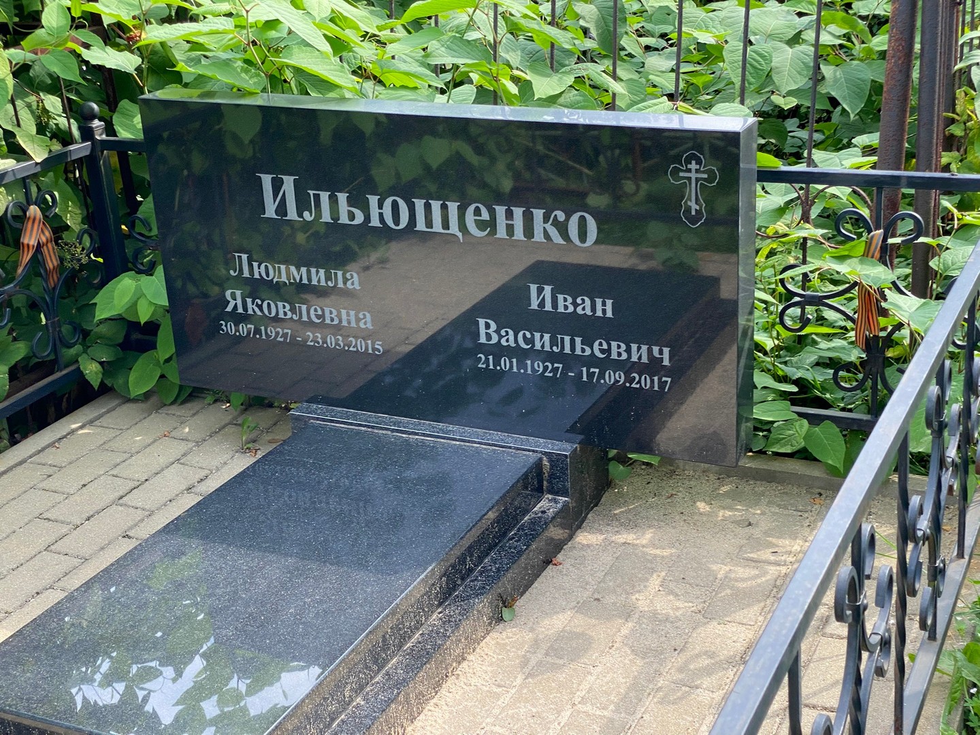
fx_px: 1472
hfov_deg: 36.8
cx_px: 490
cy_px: 368
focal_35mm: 52
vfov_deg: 28.0
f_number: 2
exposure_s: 1/211
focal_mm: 6
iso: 20
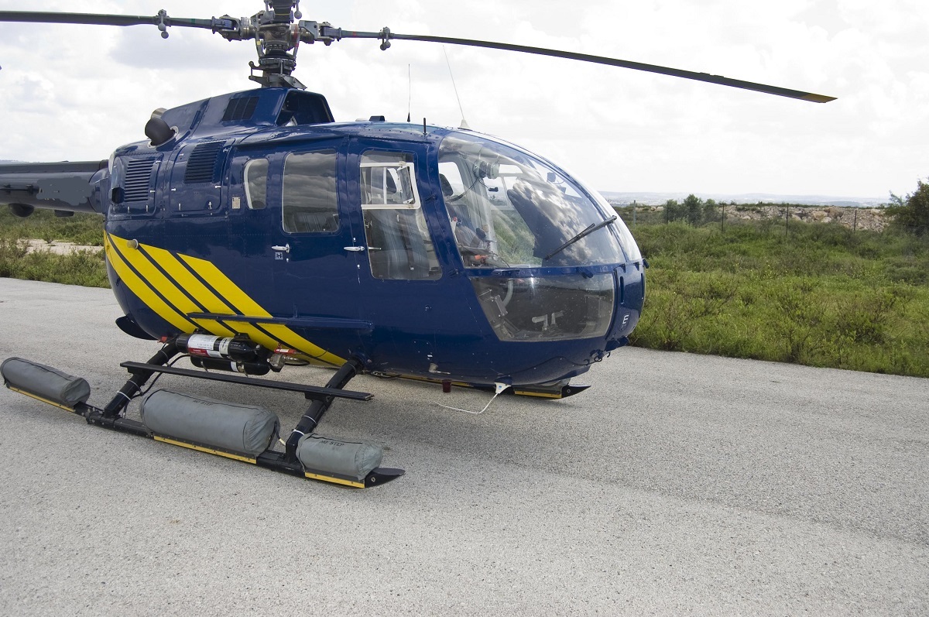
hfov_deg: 62.0
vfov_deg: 43.5
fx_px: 773
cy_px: 308
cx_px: 464
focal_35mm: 30
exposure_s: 1/500
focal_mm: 20
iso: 250
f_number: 5.6
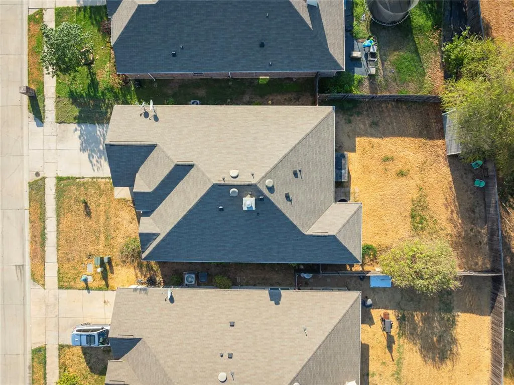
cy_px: 192
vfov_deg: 56.7
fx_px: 356
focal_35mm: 24
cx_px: 257
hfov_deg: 71.6
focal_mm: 12.29
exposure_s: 1/120
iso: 100
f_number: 7.1
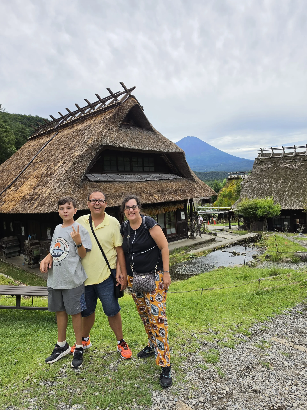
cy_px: 205
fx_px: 272
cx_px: 154
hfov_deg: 58.9
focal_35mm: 23
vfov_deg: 73.9
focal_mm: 6.5
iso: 64
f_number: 1.4
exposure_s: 1/7329
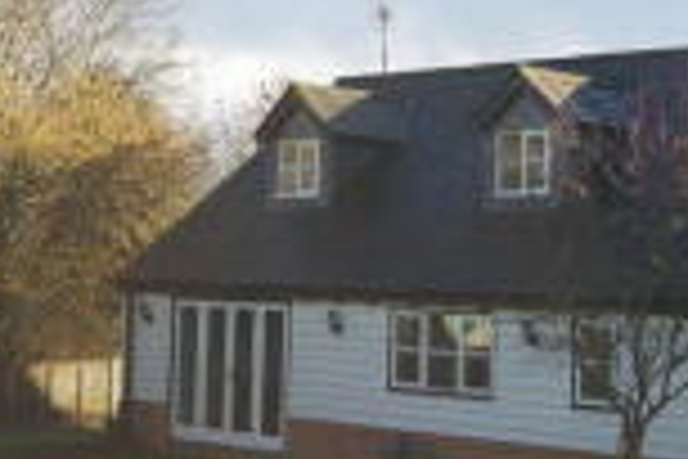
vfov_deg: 16.3
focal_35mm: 84
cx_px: 499
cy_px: 200
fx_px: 1605
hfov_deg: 24.0
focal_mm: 18
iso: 400
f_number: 5.6
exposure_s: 1/500
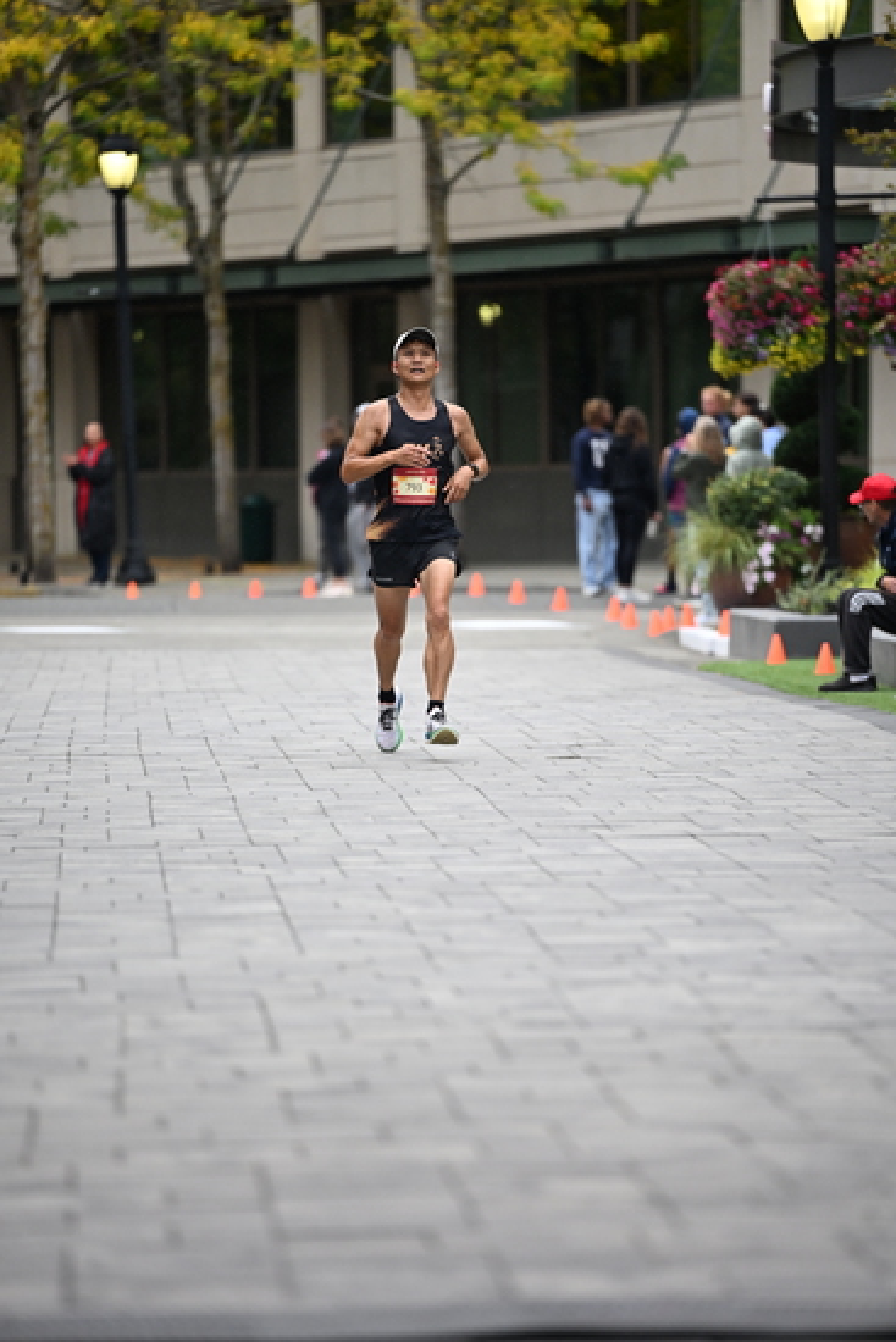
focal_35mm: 200
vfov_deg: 10.3
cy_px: 671
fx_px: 7461
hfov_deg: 6.9
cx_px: 448
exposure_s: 1/2500
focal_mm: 200
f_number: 2.8
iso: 1250
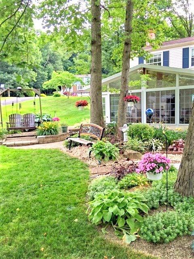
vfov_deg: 61.7
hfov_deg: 48.2
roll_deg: +2.3
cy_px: 130
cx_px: 97
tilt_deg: -3.7
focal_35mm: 29
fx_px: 217
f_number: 2.2
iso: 40
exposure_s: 1/120
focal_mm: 4.2
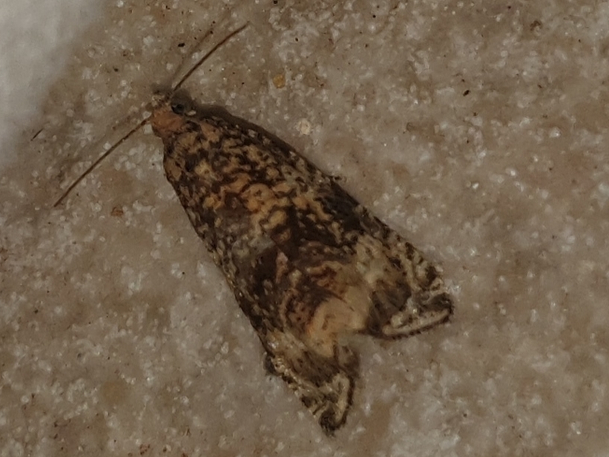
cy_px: 223
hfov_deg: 65.3
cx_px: 311
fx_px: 475
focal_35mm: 27
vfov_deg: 51.4
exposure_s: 1/3067
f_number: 2.4
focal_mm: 4.3
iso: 50
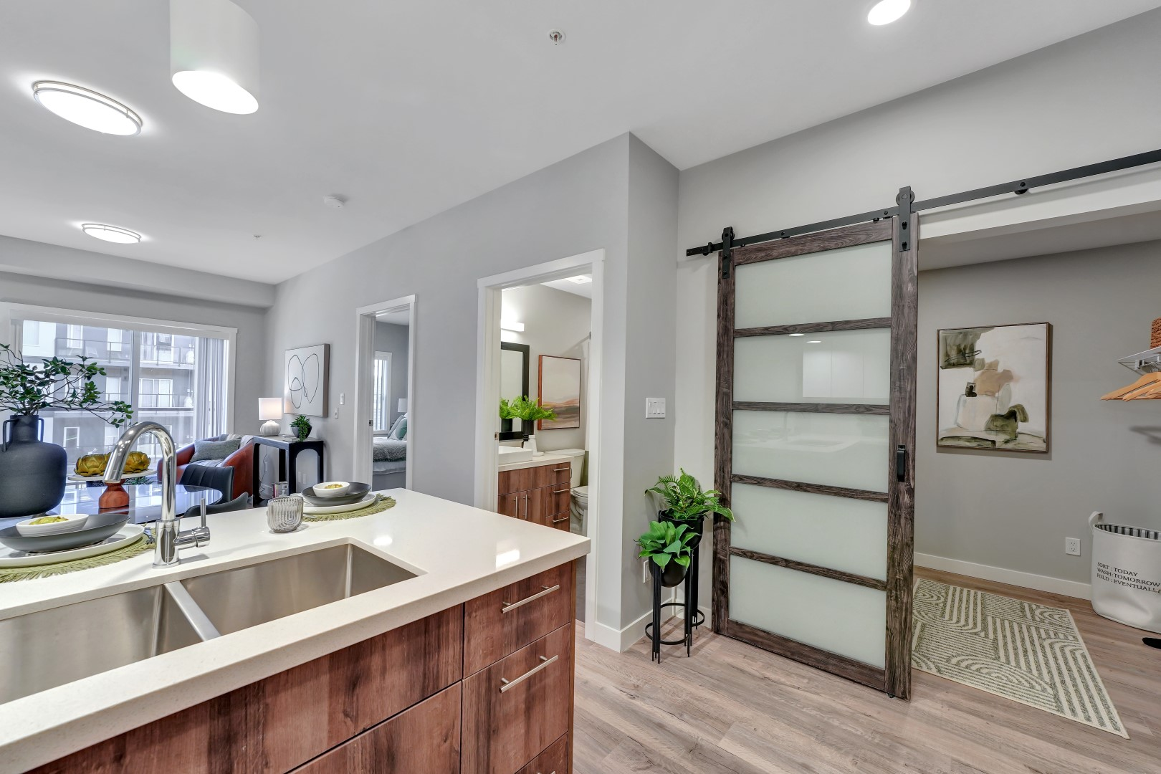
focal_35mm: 14
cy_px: 387
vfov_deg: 81.2
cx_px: 580
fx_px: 451
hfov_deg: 104.3
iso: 400
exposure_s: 1/15
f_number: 8
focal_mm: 14
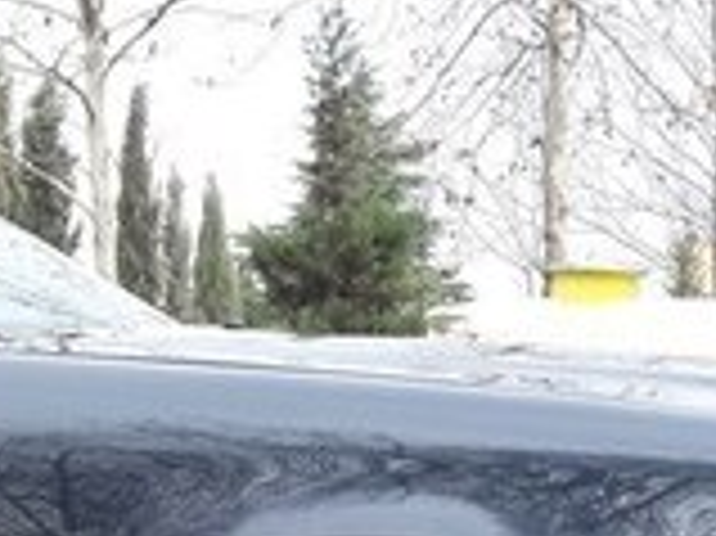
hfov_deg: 16.0
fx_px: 2398
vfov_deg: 11.8
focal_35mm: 116
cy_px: 939
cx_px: -234
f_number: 1.9
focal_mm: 3.7
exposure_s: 1/216
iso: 40
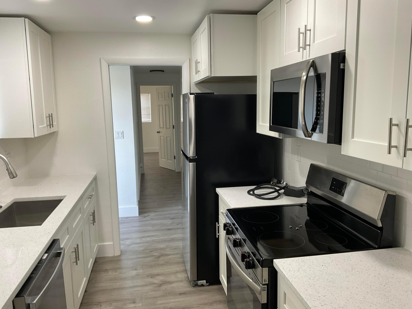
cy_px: 154
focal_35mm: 29
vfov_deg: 48.2
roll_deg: -0.5
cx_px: 206
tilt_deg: -8.7
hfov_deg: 61.7
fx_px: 345
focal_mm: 3
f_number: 1.8
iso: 40
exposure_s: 1/60
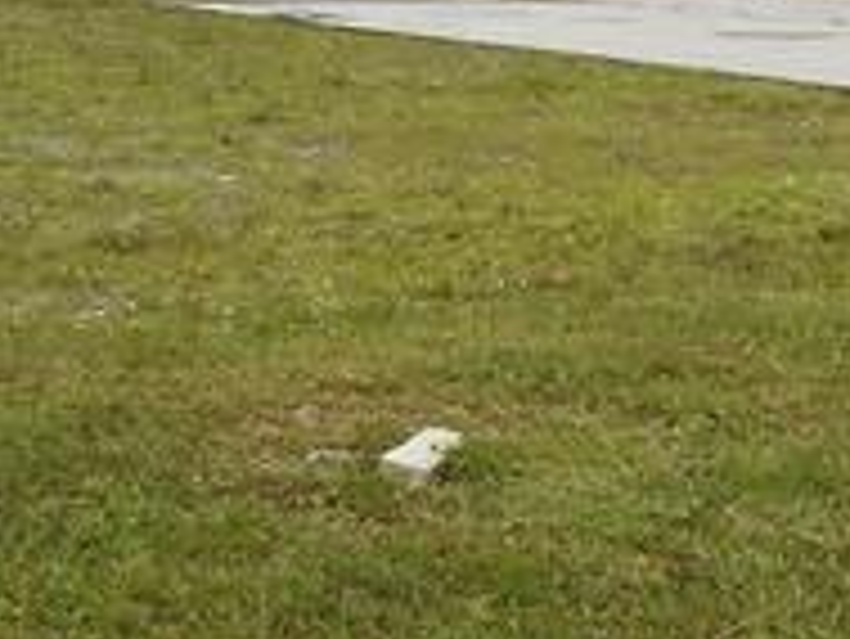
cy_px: 338
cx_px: 571
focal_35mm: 141
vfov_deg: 10.5
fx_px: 3464
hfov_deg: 14.0
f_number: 3.2
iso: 80
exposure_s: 1/1600
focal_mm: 4.6
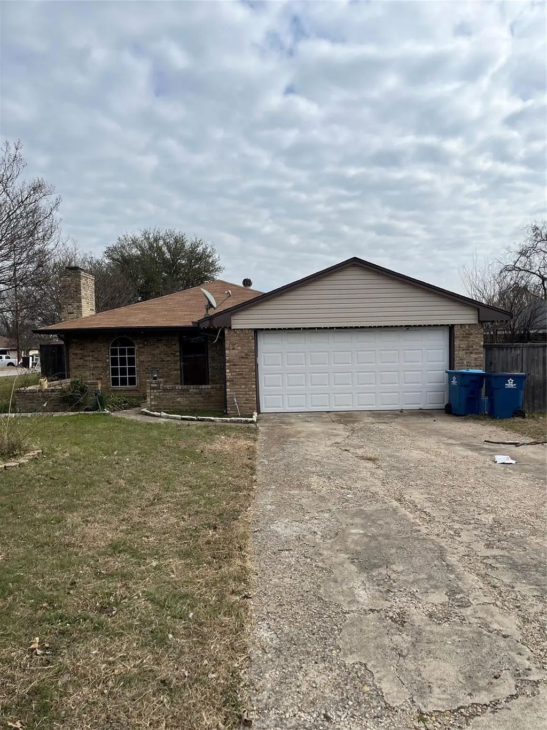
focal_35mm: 26
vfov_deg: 67.3
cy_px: 365
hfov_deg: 53.1
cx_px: 274
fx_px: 548
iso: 50
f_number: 1.6
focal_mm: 5.1
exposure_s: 1/5848
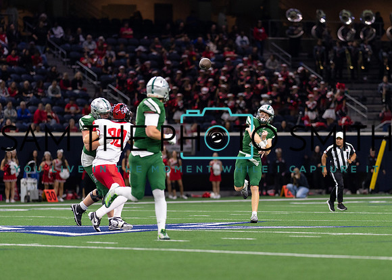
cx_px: 236
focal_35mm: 201
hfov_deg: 10.0
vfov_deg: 7.1
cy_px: 146
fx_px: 2240
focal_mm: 135
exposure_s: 1/1600
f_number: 1.8
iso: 1000
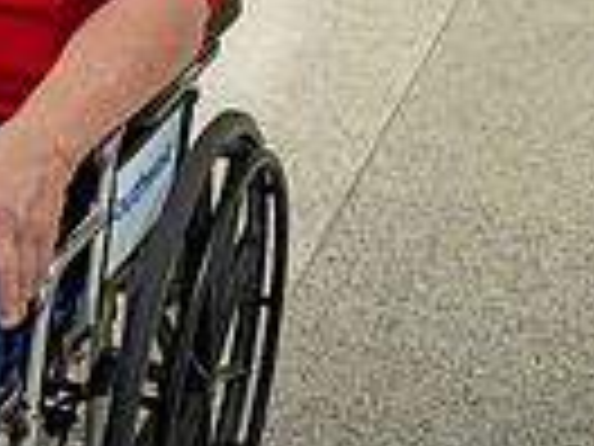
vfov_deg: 12.0
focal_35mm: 118
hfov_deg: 16.0
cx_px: -122
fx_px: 2025
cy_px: -221
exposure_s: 1/100
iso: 2000
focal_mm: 28
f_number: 5
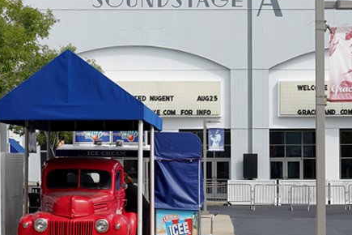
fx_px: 1437
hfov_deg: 13.9
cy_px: 178
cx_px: 243
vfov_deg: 9.3
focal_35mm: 147
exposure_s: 1/100
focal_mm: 32
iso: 100
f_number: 13
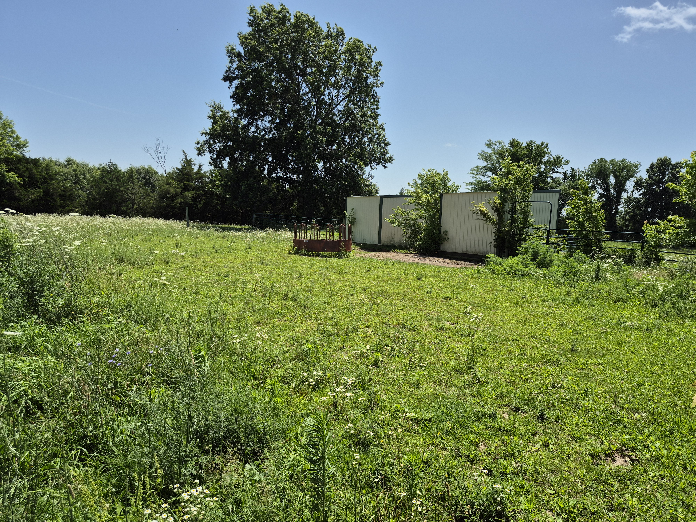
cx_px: 348
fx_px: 462
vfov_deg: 58.9
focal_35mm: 23
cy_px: 261
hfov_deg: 73.9
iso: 25
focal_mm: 5.4
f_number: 1.8
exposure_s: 1/2320
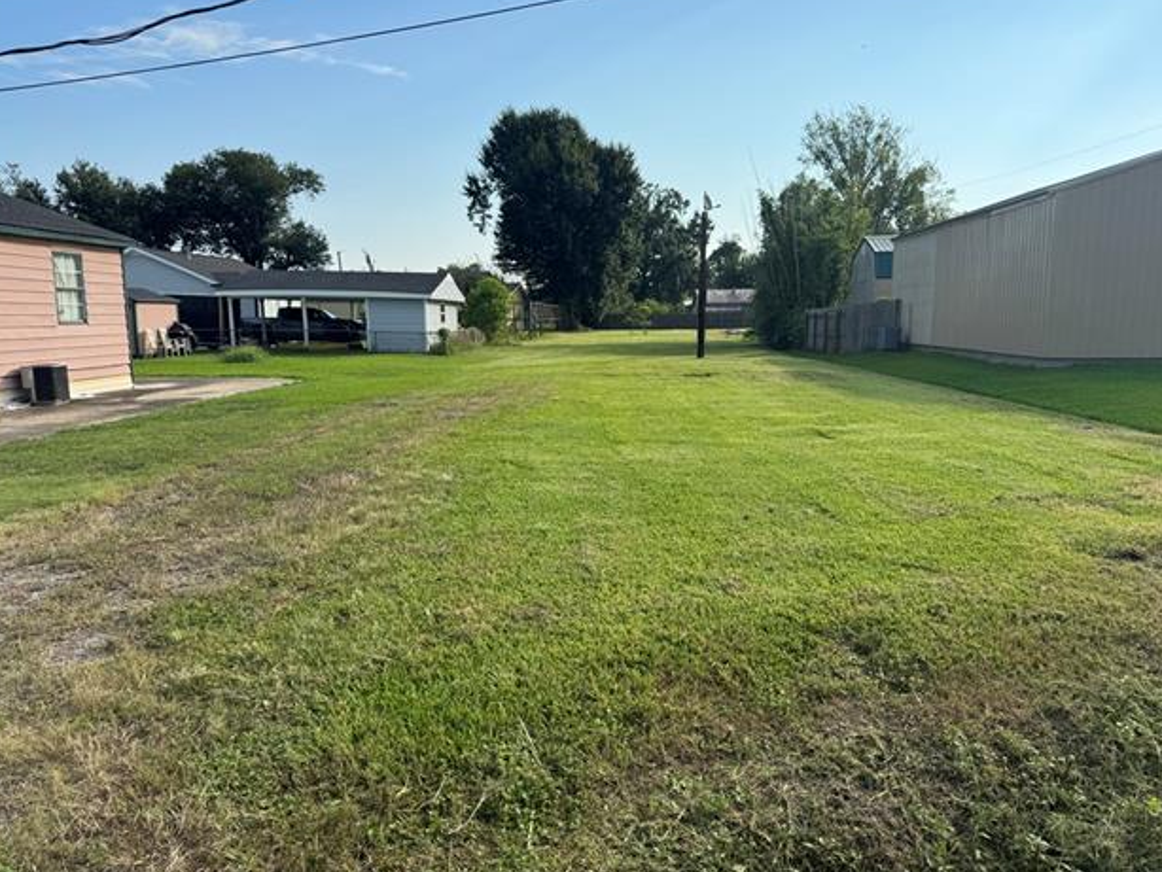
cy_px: 433
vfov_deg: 54.9
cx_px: 589
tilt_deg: -8.3
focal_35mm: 25
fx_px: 840
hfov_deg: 69.4
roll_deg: +0.5
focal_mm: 6.76
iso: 80
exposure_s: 1/3802
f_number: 1.78
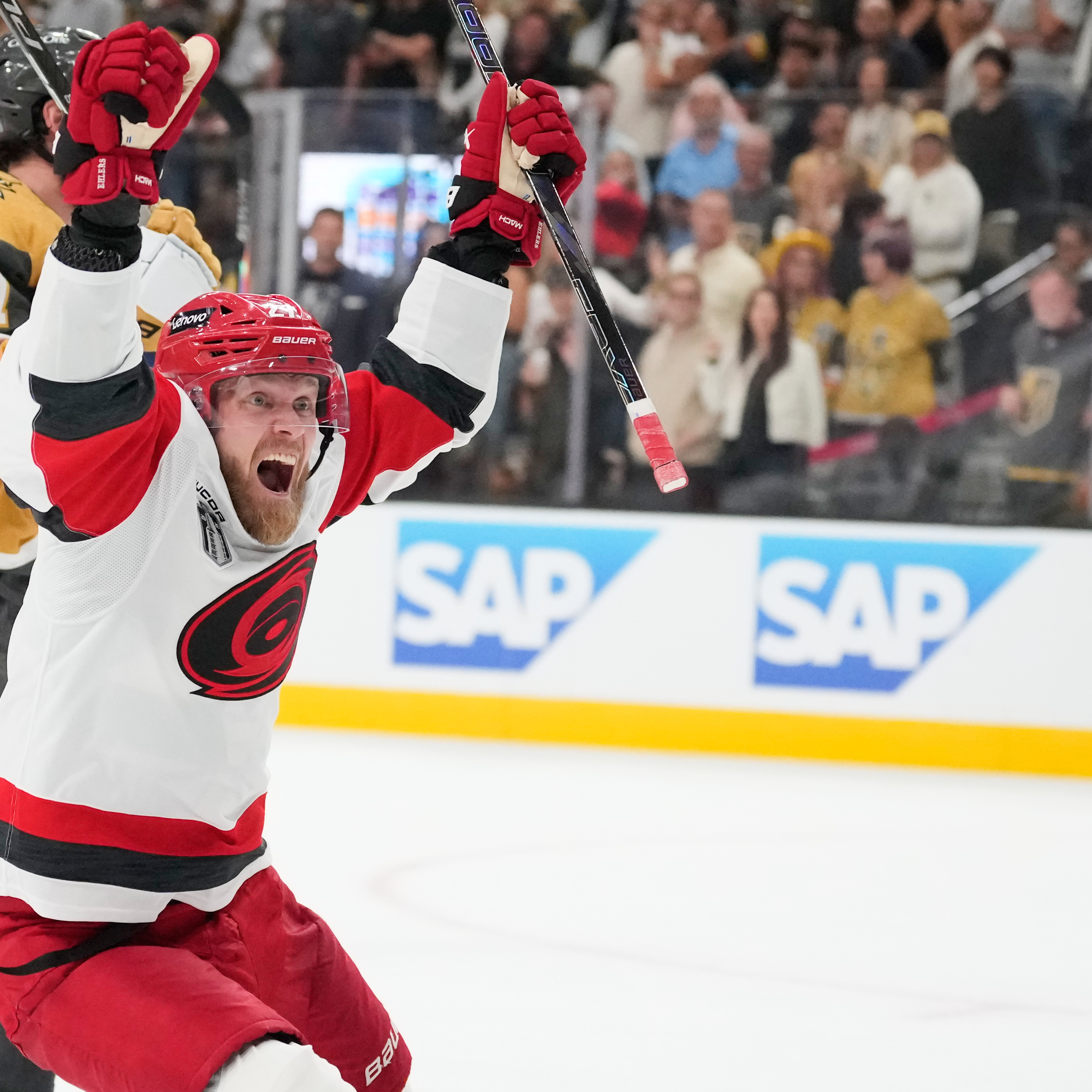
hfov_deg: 10.1
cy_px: 589
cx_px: 222
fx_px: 6139
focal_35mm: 172
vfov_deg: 10.2
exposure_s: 1/3200
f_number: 2.8
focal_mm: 70
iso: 5000
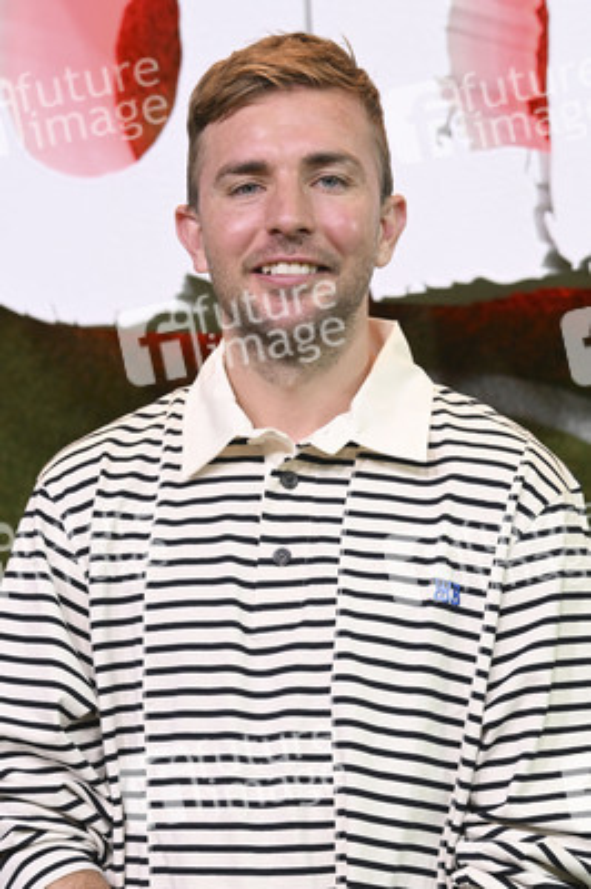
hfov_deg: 16.8
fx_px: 1998
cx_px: 296
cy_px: 444
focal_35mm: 81
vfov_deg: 25.1
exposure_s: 1/320
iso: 1600
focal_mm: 81
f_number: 4
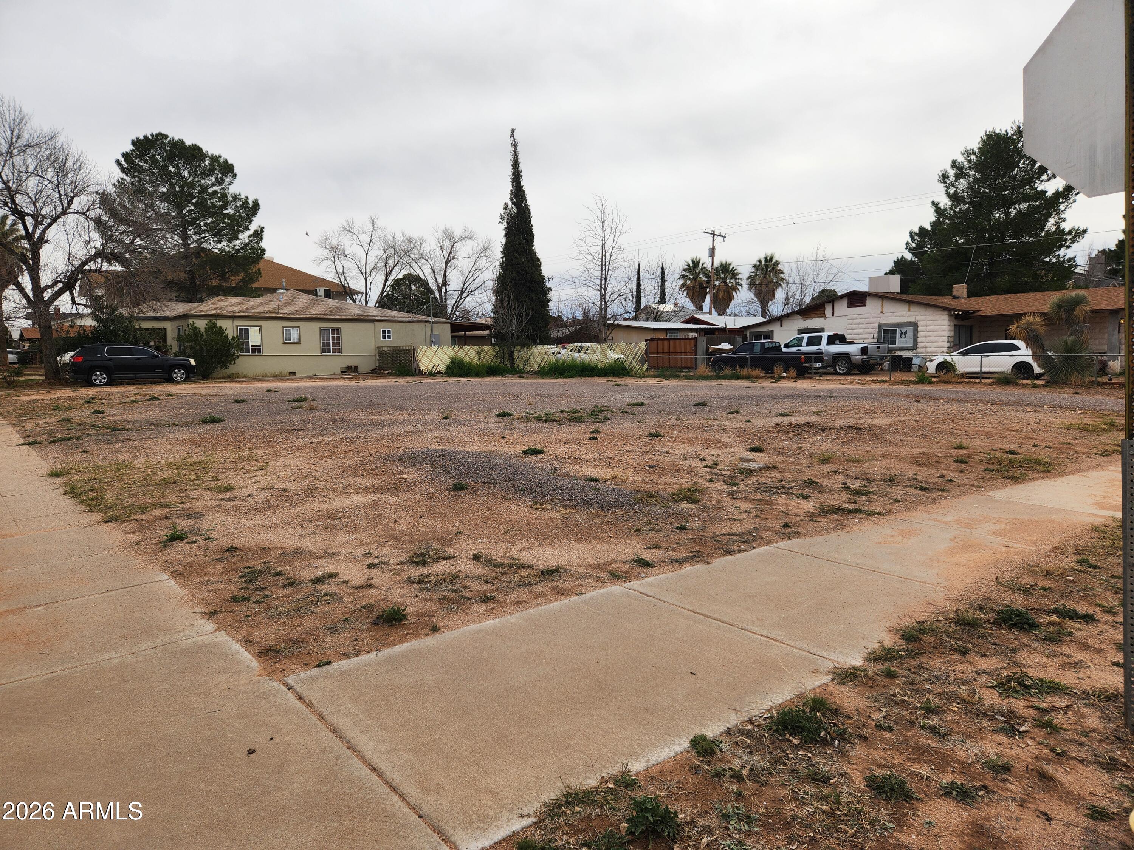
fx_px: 753
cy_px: 425
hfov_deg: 73.9
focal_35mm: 23
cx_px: 567
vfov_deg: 58.9
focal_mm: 5.4
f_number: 1.8
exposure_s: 1/2082
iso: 20
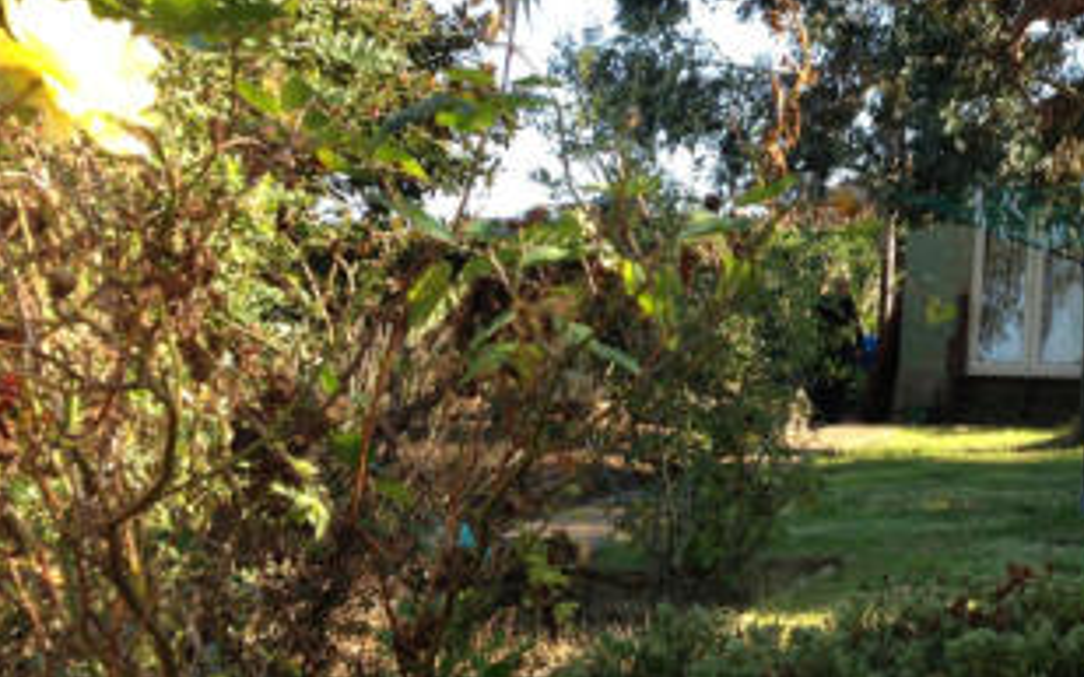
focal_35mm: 66
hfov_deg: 29.9
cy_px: 303
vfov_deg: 19.7
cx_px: 952
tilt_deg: +7.9
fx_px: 1949
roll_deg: -4.2
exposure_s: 1/261
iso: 50
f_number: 2.4
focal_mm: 4.12
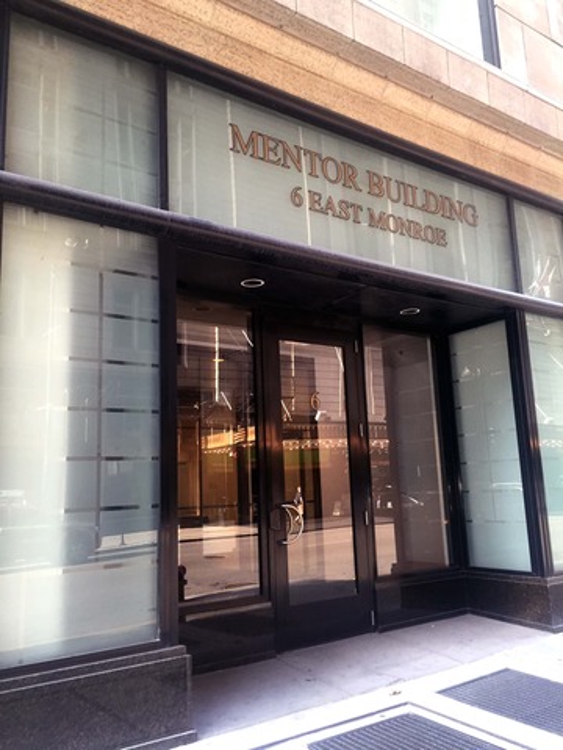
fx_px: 629
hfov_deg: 48.2
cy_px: 375
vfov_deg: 61.7
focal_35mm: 29
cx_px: 282
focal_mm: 4.15
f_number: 2.2
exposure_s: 1/30
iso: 50
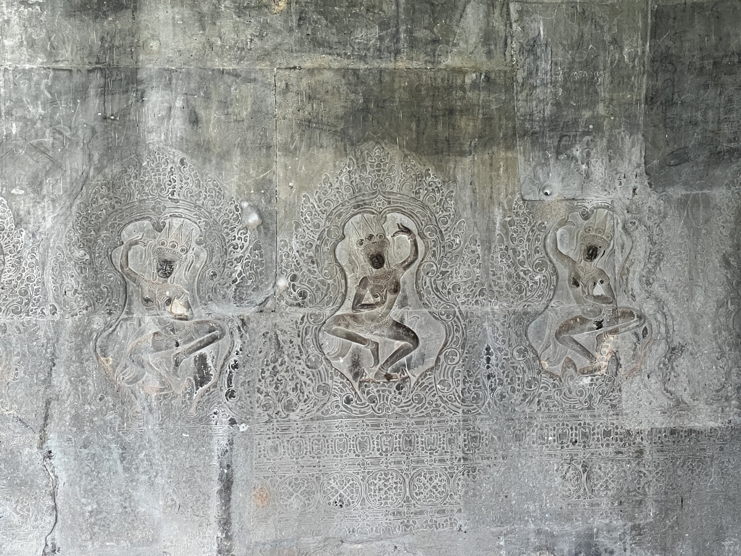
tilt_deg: -8.4
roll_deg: +2.1
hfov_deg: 25.3
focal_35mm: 77
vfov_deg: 19.1
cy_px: 278
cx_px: 370
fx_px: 1648
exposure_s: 1/99
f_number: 2.8
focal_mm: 9
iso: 200
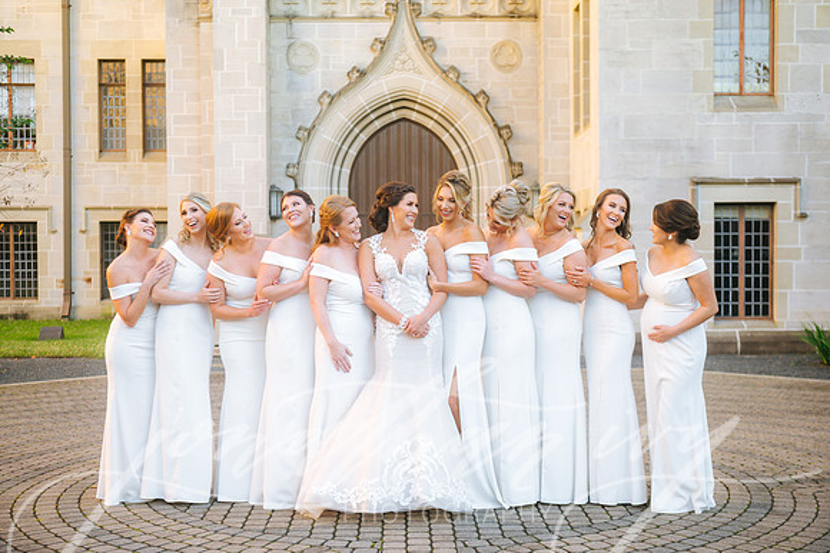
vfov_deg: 27.0
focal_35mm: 50
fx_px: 1152
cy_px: 276
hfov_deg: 39.6
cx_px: 415
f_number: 3.2
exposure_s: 1/320
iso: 160
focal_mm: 50
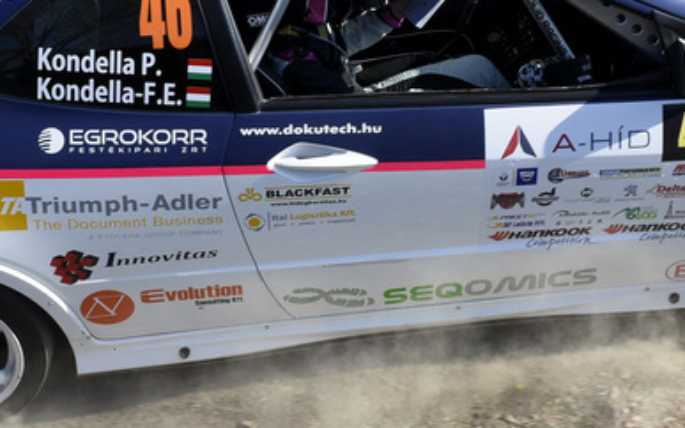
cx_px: 363
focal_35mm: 81
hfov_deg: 25.5
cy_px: 33
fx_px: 1512
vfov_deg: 15.9
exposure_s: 1/200
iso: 100
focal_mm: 20
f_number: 8
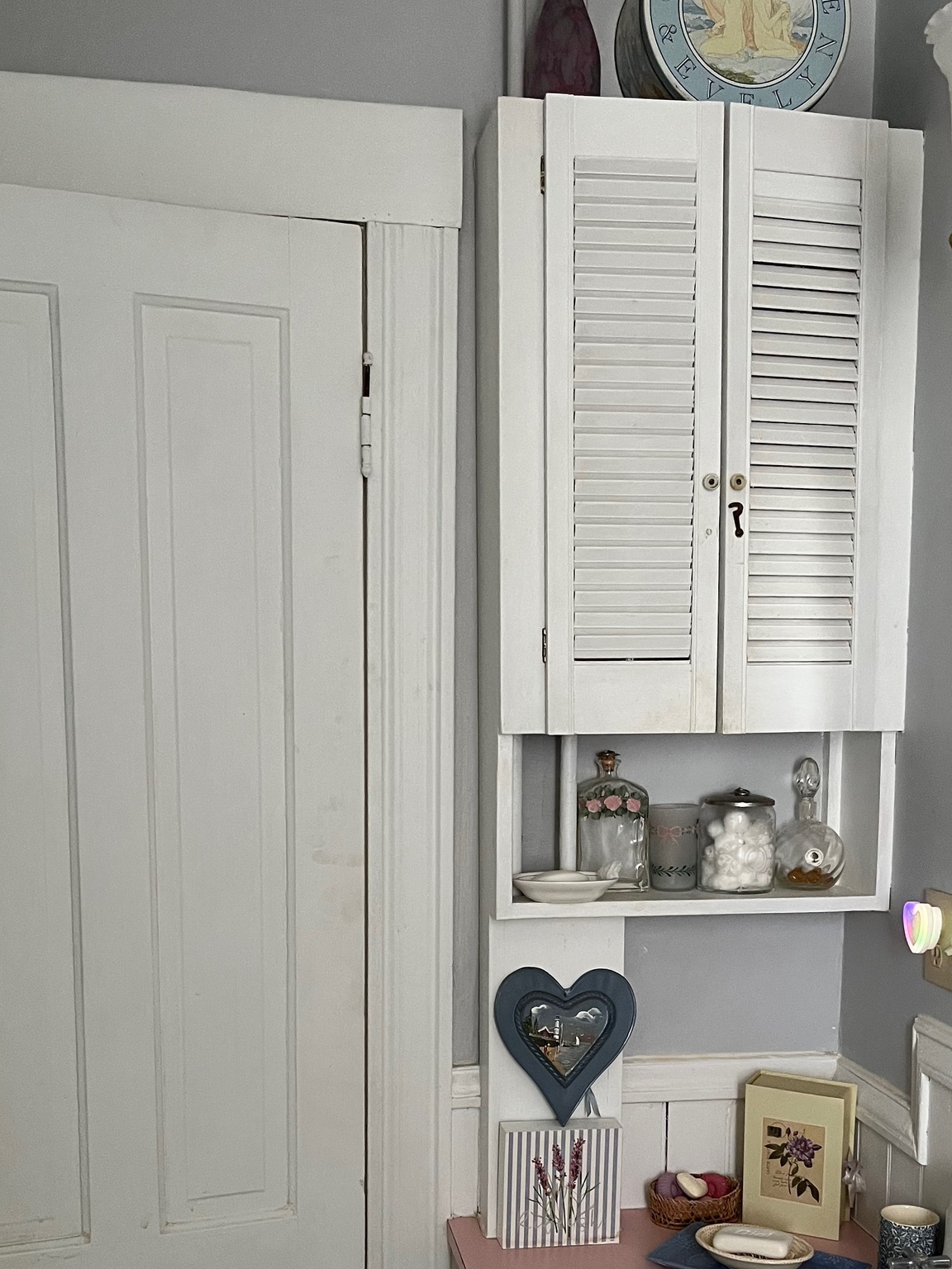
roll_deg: -1.5
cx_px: 526
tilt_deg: -6.0
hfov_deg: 36.8
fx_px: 1430
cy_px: 852
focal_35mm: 39
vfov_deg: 47.1
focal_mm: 5.1
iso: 400
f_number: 1.6
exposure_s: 1/60
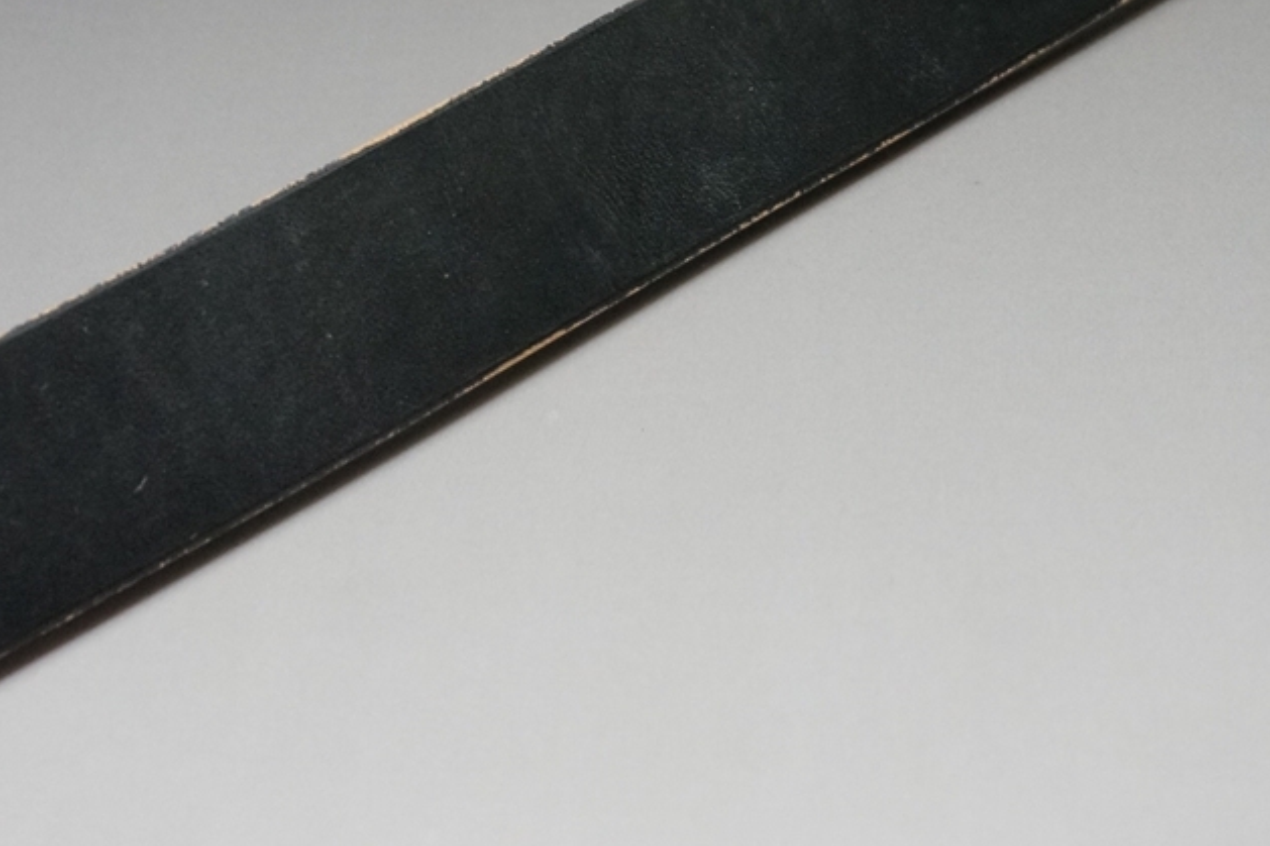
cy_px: 111
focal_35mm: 80
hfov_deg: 25.4
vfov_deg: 16.9
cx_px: 604
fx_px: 2821
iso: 2000
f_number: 4.5
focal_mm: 28
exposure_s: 1/160
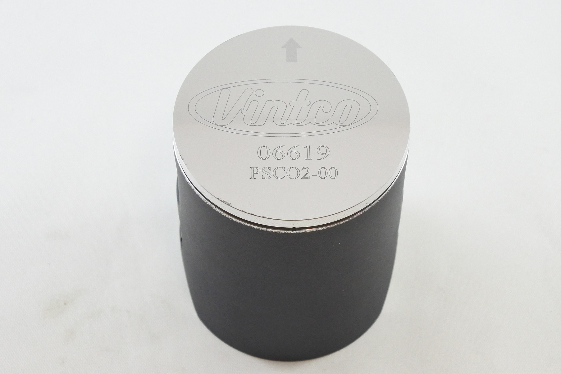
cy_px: 189
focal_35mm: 72
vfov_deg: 18.9
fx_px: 1122
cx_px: 283
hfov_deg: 28.1
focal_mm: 26.4
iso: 800
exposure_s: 1/125
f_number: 5.3
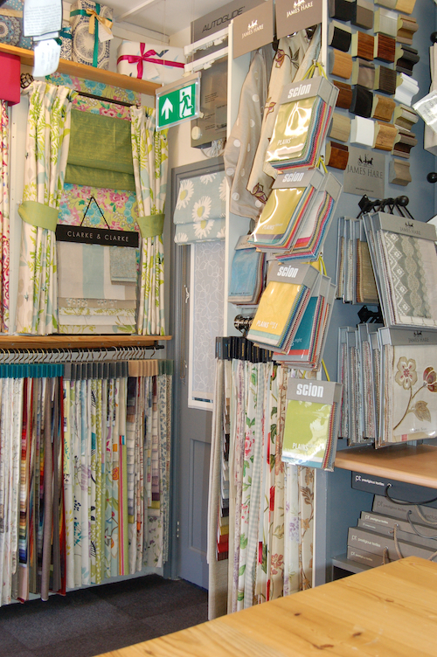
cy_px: 328
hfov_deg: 34.1
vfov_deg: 49.6
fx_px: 711
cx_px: 218
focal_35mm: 39
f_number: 6.3
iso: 800
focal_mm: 26
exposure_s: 1/60
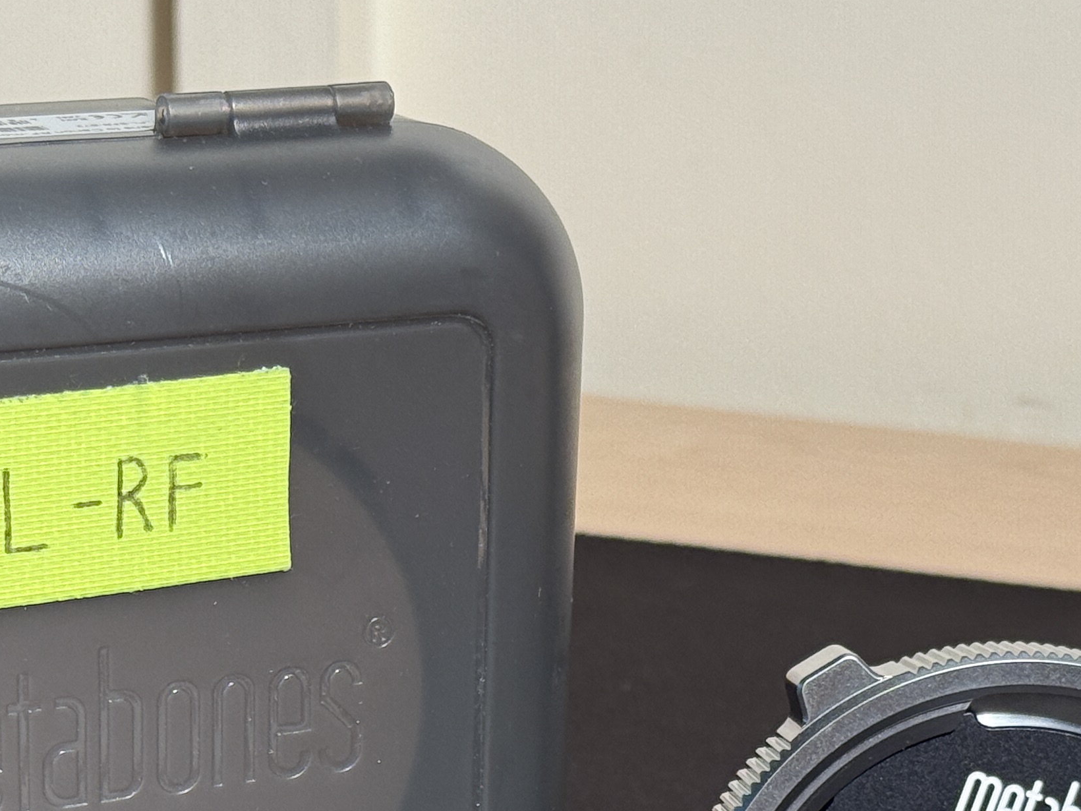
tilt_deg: -20.8
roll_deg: -1.8
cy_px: 727
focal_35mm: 118
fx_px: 3685
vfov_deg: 12.5
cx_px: 461
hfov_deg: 16.7
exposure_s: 1/320
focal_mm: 6.76
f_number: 1.78
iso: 80
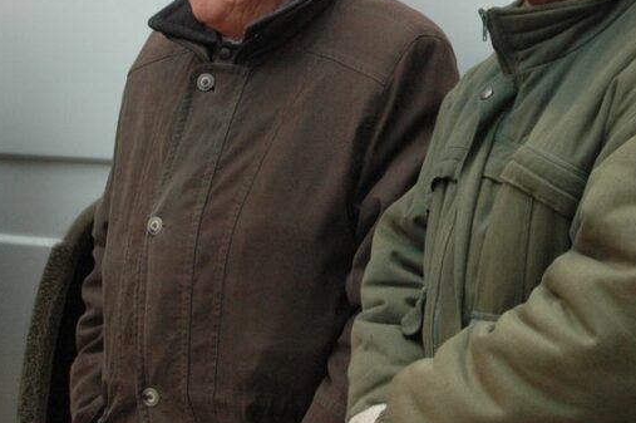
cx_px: 394
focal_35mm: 103
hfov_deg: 19.8
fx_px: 1818
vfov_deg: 13.2
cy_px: 78
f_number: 5.6
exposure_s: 1/160
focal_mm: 34
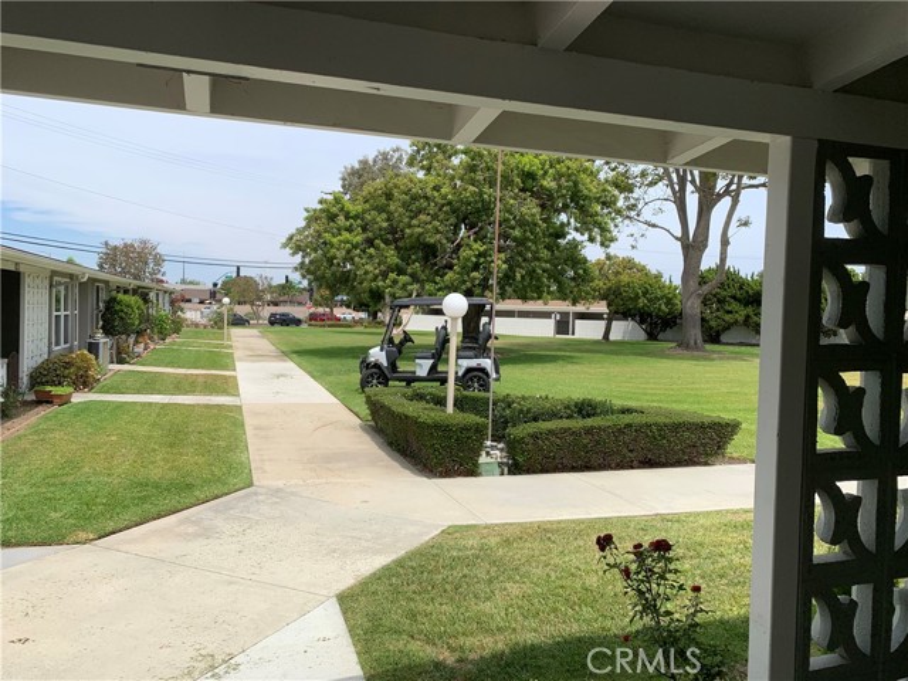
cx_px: 454
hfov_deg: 67.3
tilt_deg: -2.3
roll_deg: -2.3
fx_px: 682
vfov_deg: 53.1
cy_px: 340
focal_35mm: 26
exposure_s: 1/2421
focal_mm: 4.25
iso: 25
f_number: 1.8
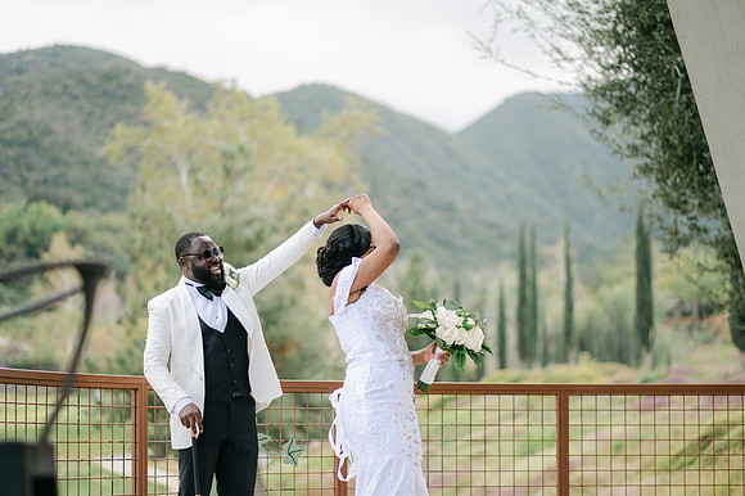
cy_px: 248
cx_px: 372
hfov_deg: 23.9
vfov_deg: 16.1
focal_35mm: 85
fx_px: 1758
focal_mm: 85
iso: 100
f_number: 2
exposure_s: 1/1250
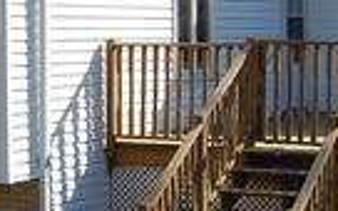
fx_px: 1326
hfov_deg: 13.9
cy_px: 27
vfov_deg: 9.1
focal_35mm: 144
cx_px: -114
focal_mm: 20
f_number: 8
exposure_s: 1/250
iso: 200
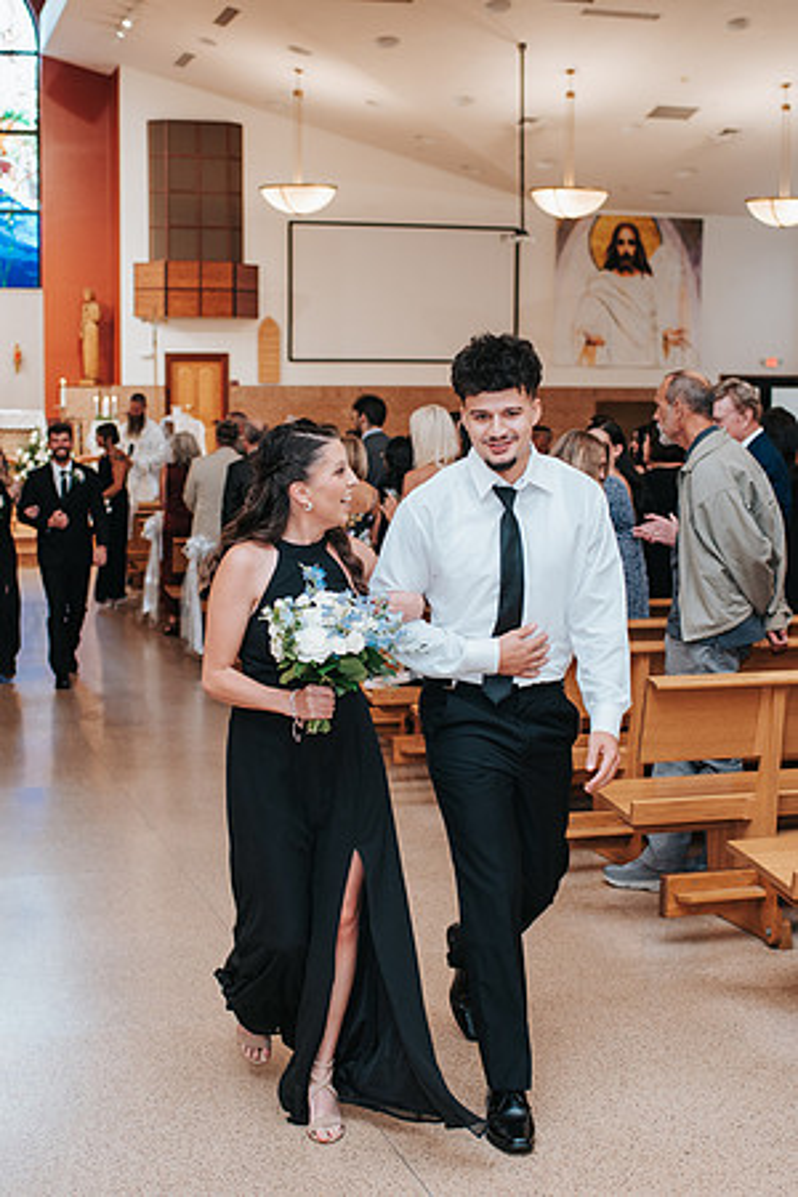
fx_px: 1744
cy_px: 598
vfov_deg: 37.9
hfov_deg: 25.8
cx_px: 367
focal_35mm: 52
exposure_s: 1/125
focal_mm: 35
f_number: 2.8
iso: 1000
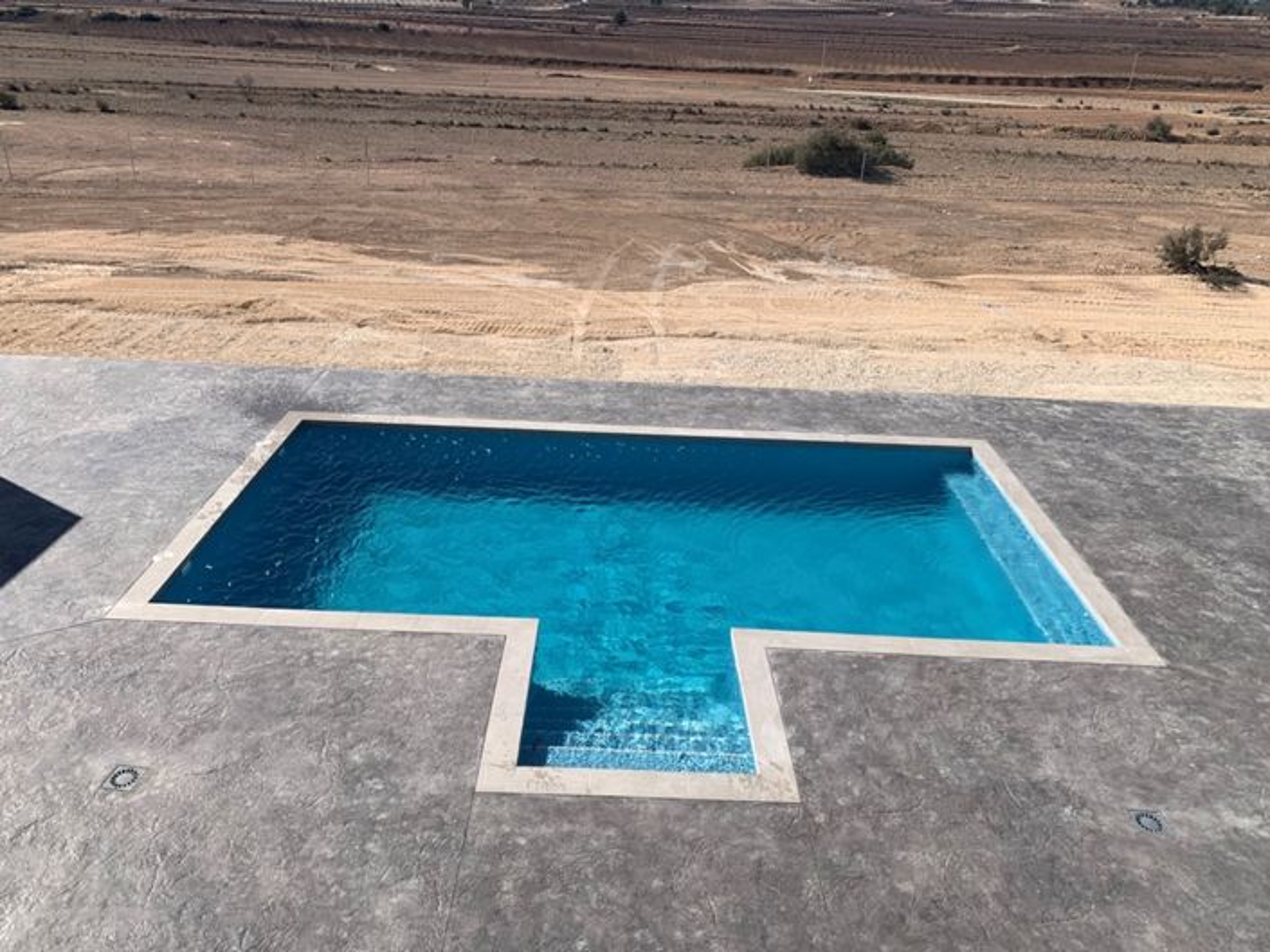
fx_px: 953
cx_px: 635
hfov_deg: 67.3
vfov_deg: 53.0
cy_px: 476
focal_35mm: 26
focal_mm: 4.25
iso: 25
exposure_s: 1/3650
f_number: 1.8
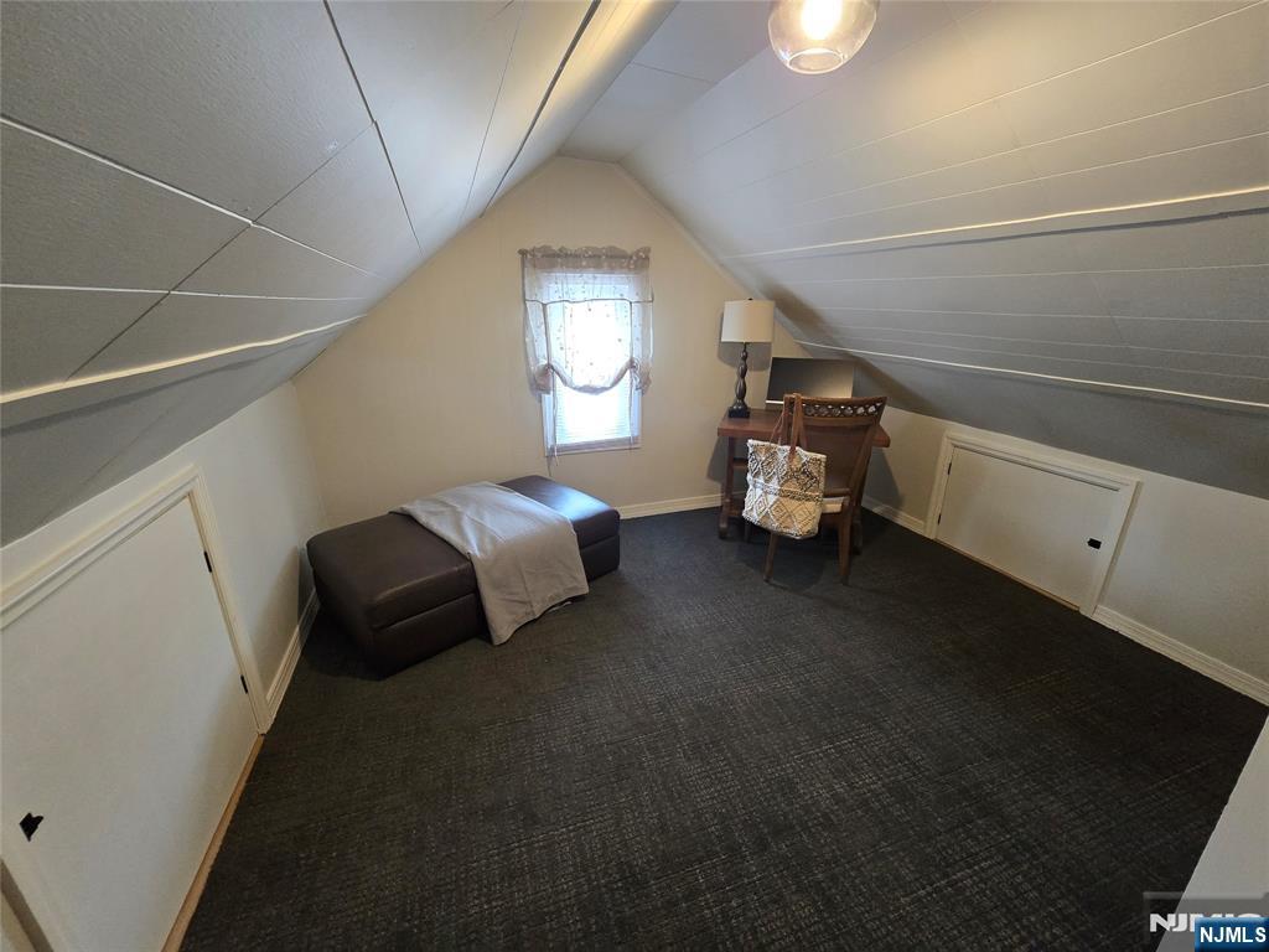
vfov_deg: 89.9
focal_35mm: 13
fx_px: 477
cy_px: 476
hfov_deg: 106.2
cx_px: 634
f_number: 2.2
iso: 640
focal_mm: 2.2
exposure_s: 1/60
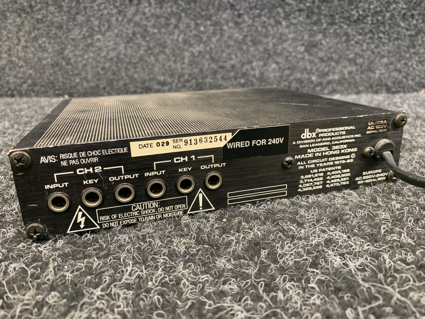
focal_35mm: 26
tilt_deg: -16.7
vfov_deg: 53.1
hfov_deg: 67.3
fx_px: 319
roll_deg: +2.6
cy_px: 160
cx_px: 212
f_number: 1.8
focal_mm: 4.25
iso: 400
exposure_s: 1/56
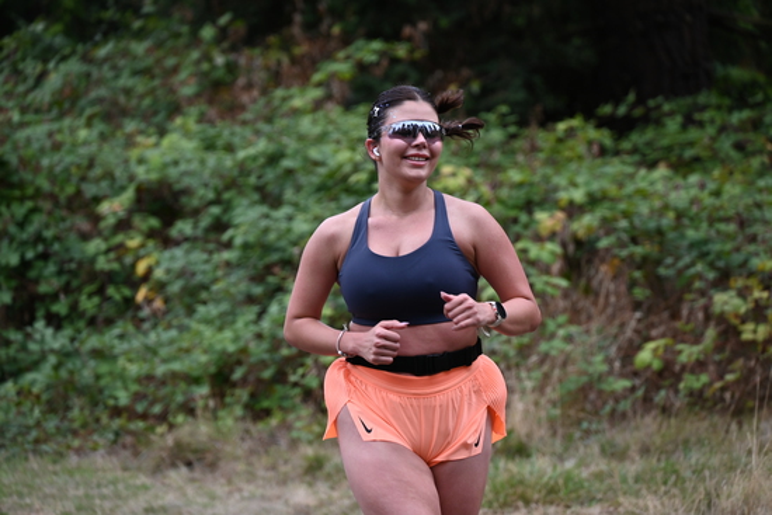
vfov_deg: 6.9
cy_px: 258
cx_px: 386
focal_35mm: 200
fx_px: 4290
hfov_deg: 10.3
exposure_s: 1/400
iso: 400
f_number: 6.3
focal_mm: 200
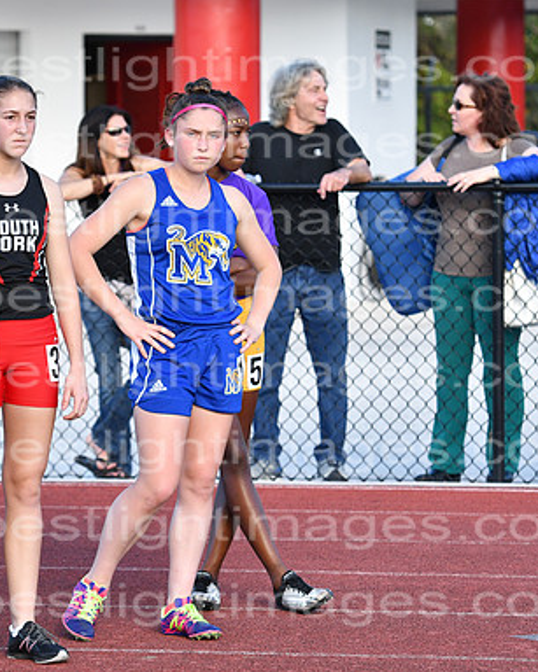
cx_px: 202
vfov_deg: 7.8
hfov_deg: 6.3
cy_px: 337
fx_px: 4918
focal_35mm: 247
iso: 800
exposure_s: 1/1600
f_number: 5.6
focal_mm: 116
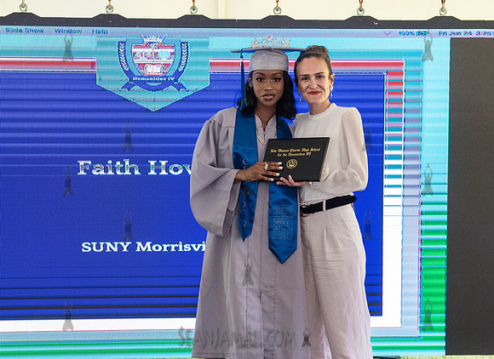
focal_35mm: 78
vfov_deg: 18.5
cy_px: 204
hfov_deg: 25.2
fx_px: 1104
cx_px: 273
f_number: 4
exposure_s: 1/800
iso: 2500
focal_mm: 48
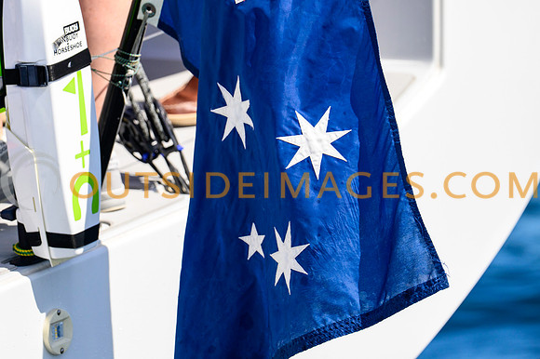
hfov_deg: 3.4
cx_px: 270
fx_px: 8995
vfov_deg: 2.3
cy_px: 180
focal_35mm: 600
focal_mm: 400
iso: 250
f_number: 4.5
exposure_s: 1/2000
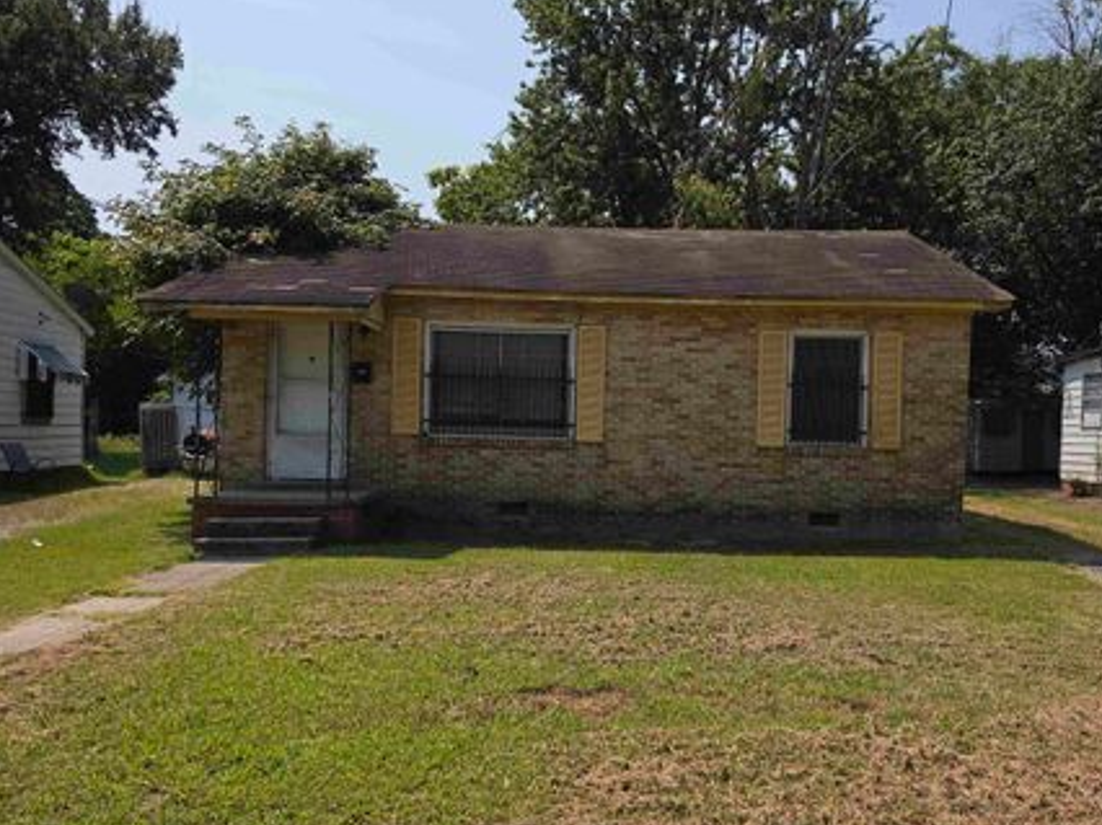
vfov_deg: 51.3
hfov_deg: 65.2
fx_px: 859
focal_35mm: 27
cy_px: 428
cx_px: 603
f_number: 1.4
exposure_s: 1/1142
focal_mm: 6.5
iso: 10
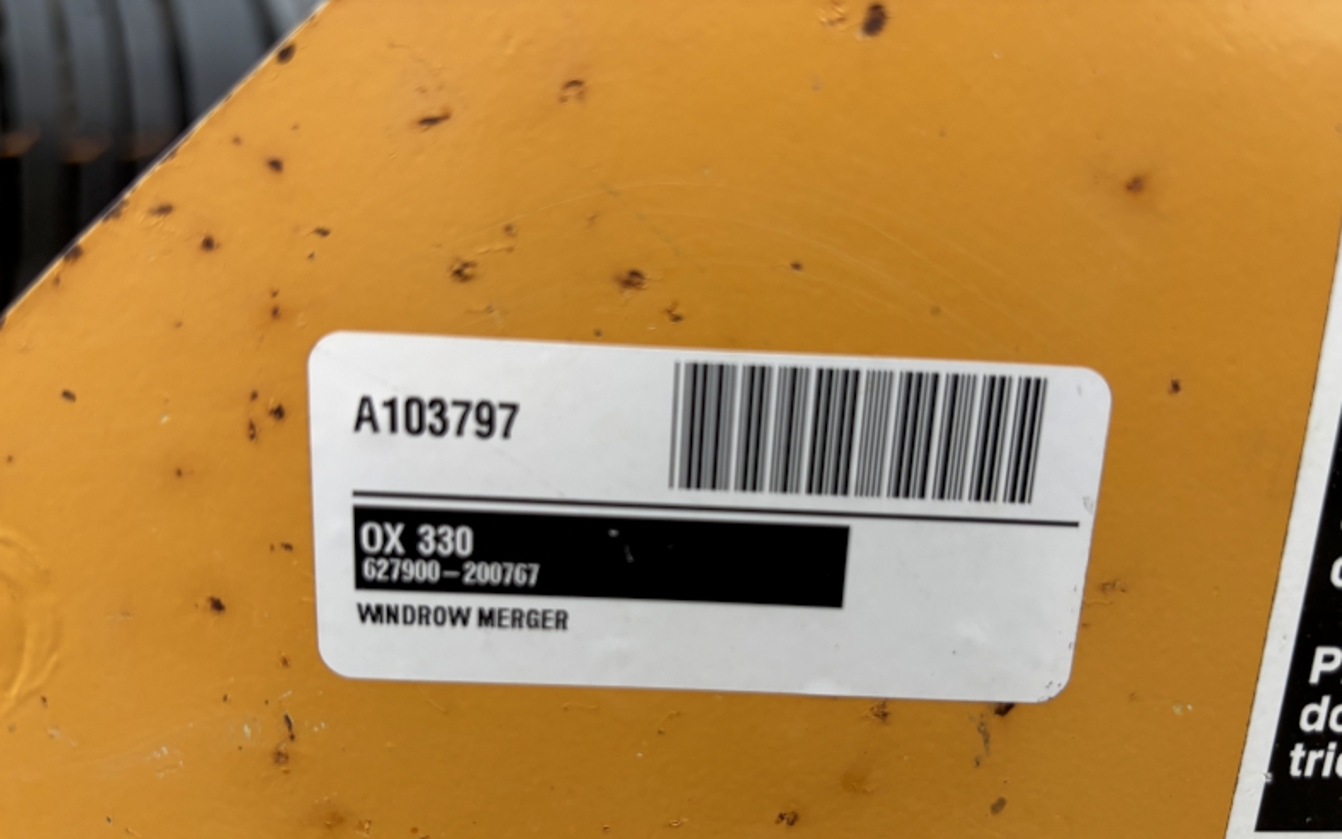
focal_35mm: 28
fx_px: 1024
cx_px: 672
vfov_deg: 44.3
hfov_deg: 66.5
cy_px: 510
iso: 50
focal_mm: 5.96
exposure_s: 1/565
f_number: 1.6
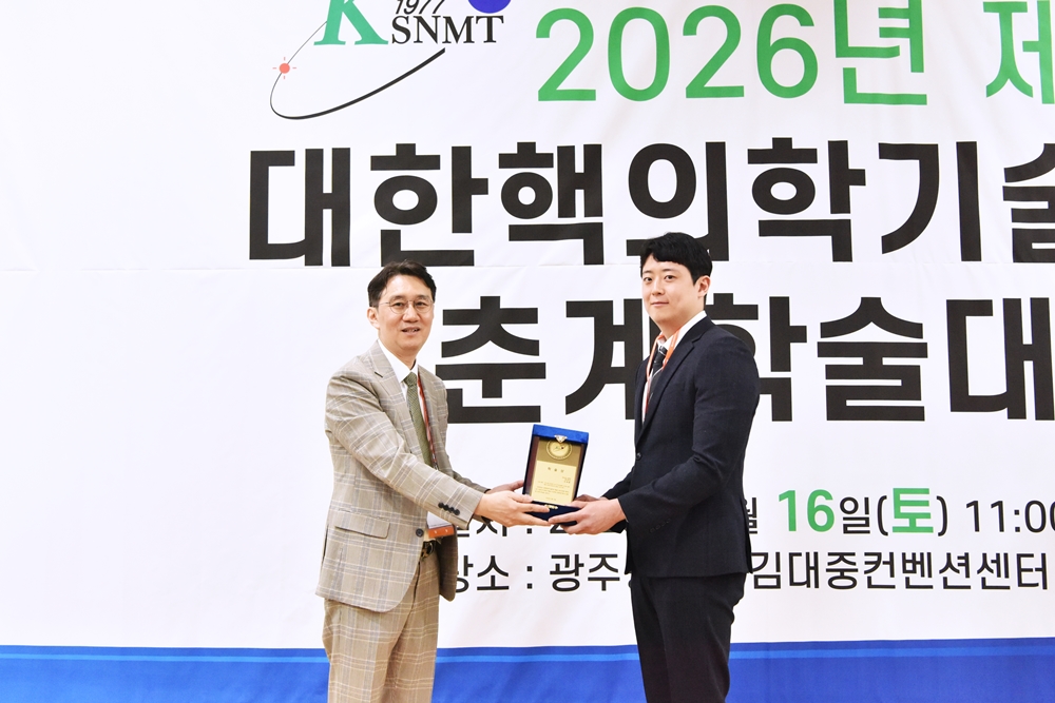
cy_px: 352
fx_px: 1026
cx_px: 528
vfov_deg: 37.9
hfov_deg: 54.4
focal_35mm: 35
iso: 6400
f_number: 5.6
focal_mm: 35
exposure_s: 1/160
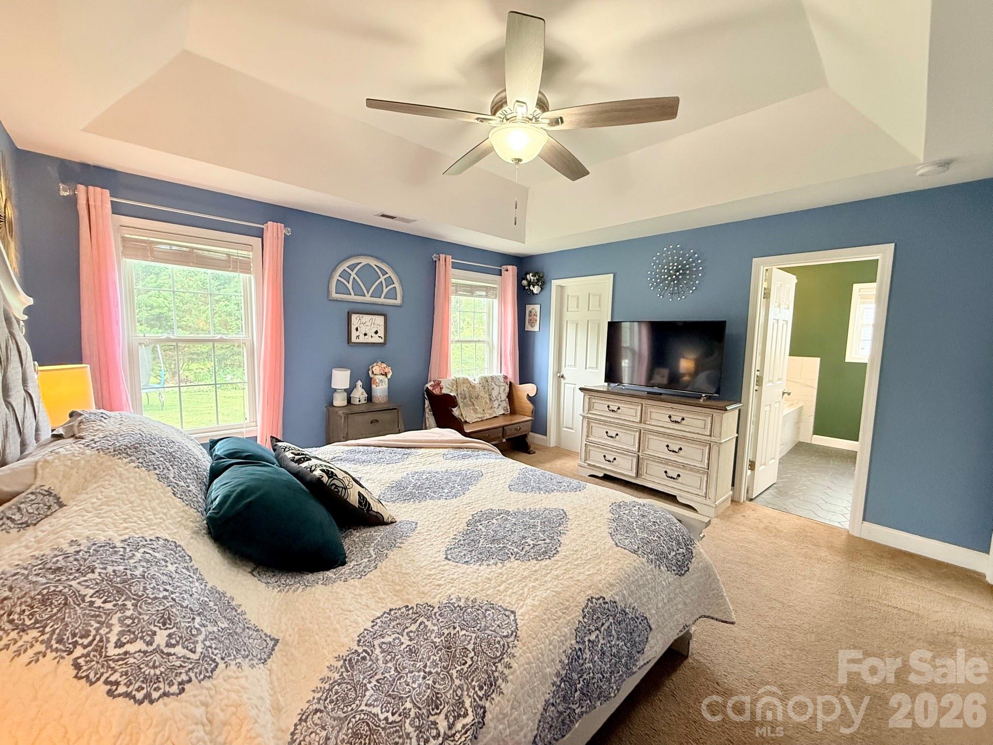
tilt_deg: -5.5
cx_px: 496
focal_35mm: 14
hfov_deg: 102.1
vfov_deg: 85.7
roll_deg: -0.9
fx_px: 402
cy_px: 372
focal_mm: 2.22
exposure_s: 1/120
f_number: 2.2
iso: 320
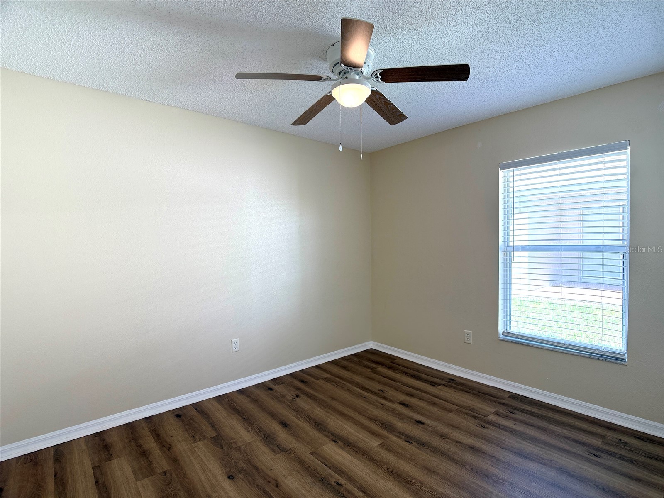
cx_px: 332
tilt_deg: -0.7
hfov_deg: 71.6
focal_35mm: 24
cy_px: 249
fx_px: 460
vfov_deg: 56.8
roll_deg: +0.2
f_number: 1.78
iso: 125
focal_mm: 6.76
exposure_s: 1/234
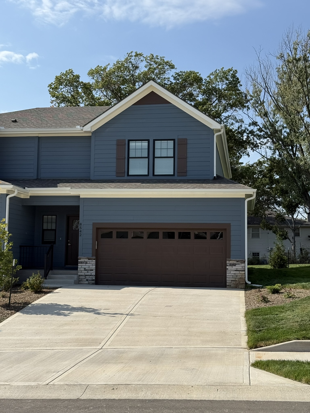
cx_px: 155
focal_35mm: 48
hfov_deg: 30.3
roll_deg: -1.4
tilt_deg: +6.0
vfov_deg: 39.7
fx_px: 573
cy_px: 206
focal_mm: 6.76
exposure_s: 1/6536
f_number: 1.78
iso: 100
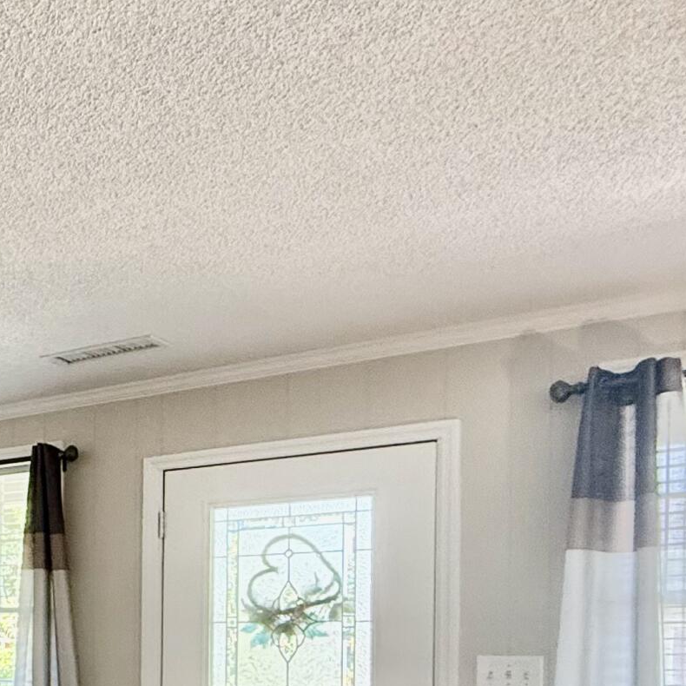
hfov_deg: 27.0
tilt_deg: -0.2
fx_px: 1054
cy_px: 640
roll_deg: -0.5
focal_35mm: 47
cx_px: -308
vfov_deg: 33.8
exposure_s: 1/120
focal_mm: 2.22
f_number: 2.2
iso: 320
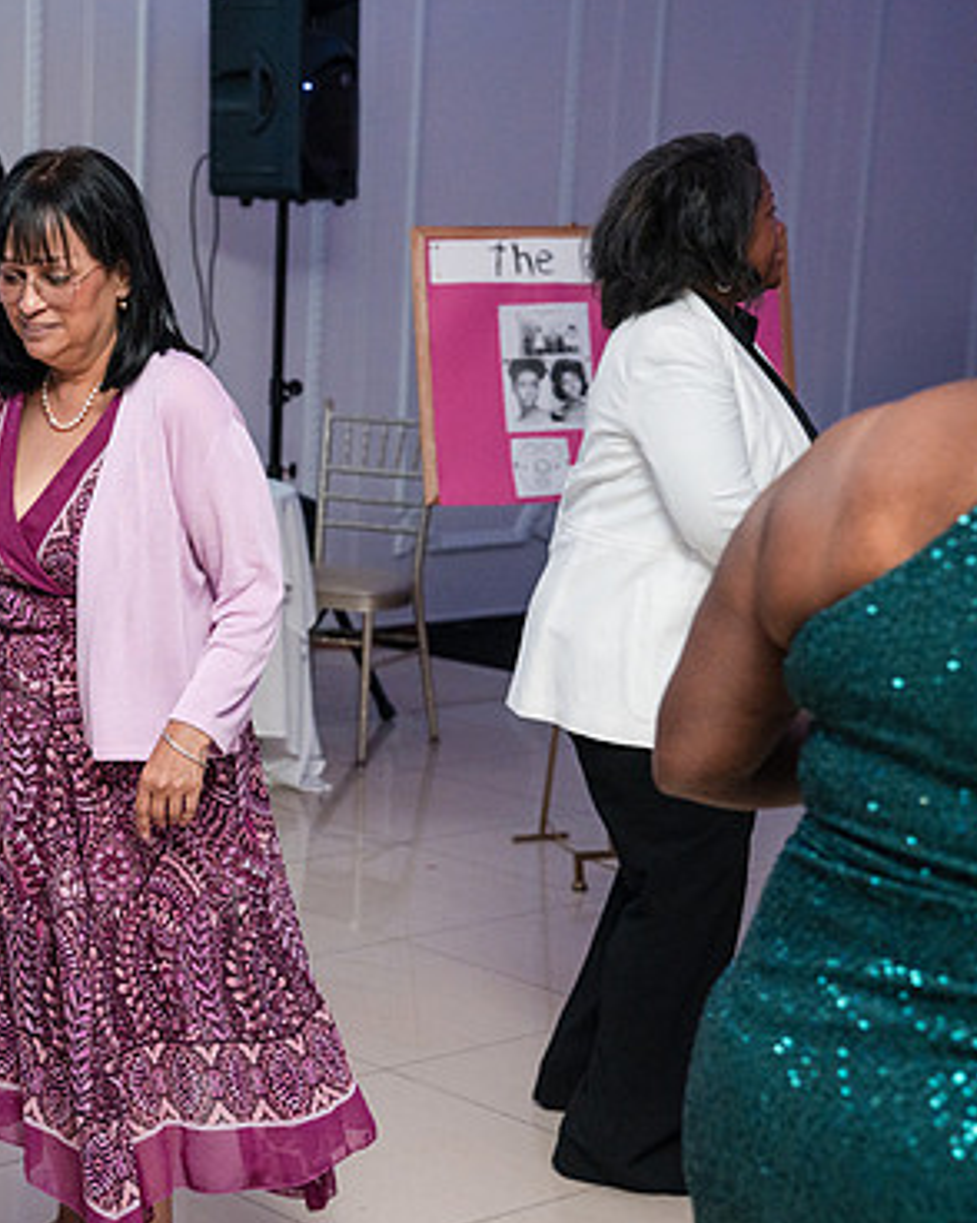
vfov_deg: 24.8
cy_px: 600
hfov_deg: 19.6
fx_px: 2785
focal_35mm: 77
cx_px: 130
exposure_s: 1/250
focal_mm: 52
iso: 4000
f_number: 4
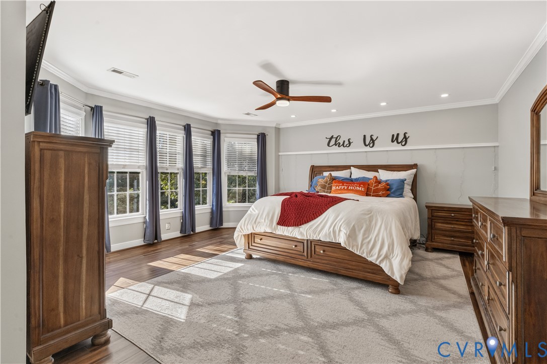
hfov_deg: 96.8
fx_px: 243
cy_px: 182
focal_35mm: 16
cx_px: 274
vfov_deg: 73.7
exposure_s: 1/80
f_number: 9
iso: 2000
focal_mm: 16
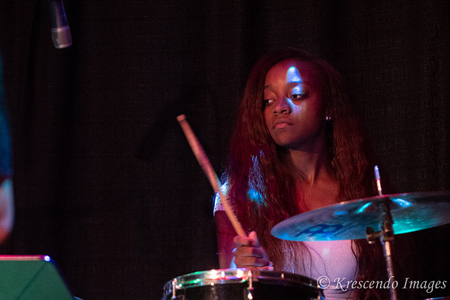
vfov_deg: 4.4
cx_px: 238
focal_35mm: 313
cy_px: 192
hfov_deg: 6.6
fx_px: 3911
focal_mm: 150
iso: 3200
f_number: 2.8
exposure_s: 1/200
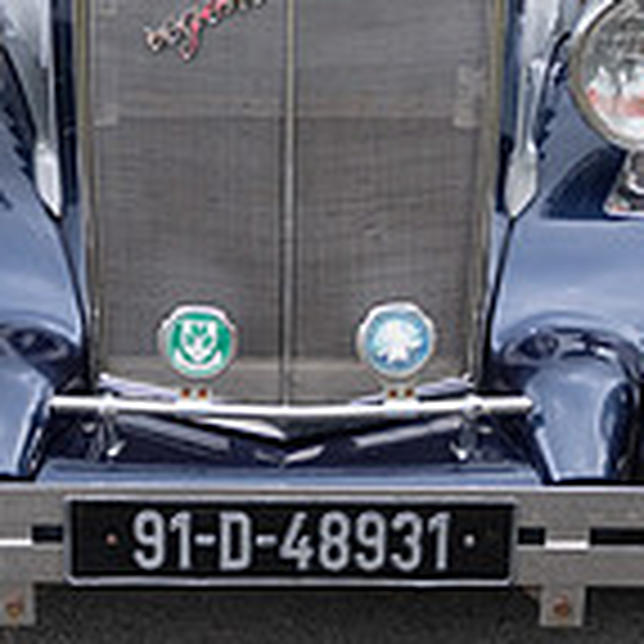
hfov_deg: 20.8
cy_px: 38
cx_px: 216
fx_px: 1747
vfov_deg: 20.4
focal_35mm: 83
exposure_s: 1/400
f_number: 3.5
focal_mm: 24
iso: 320
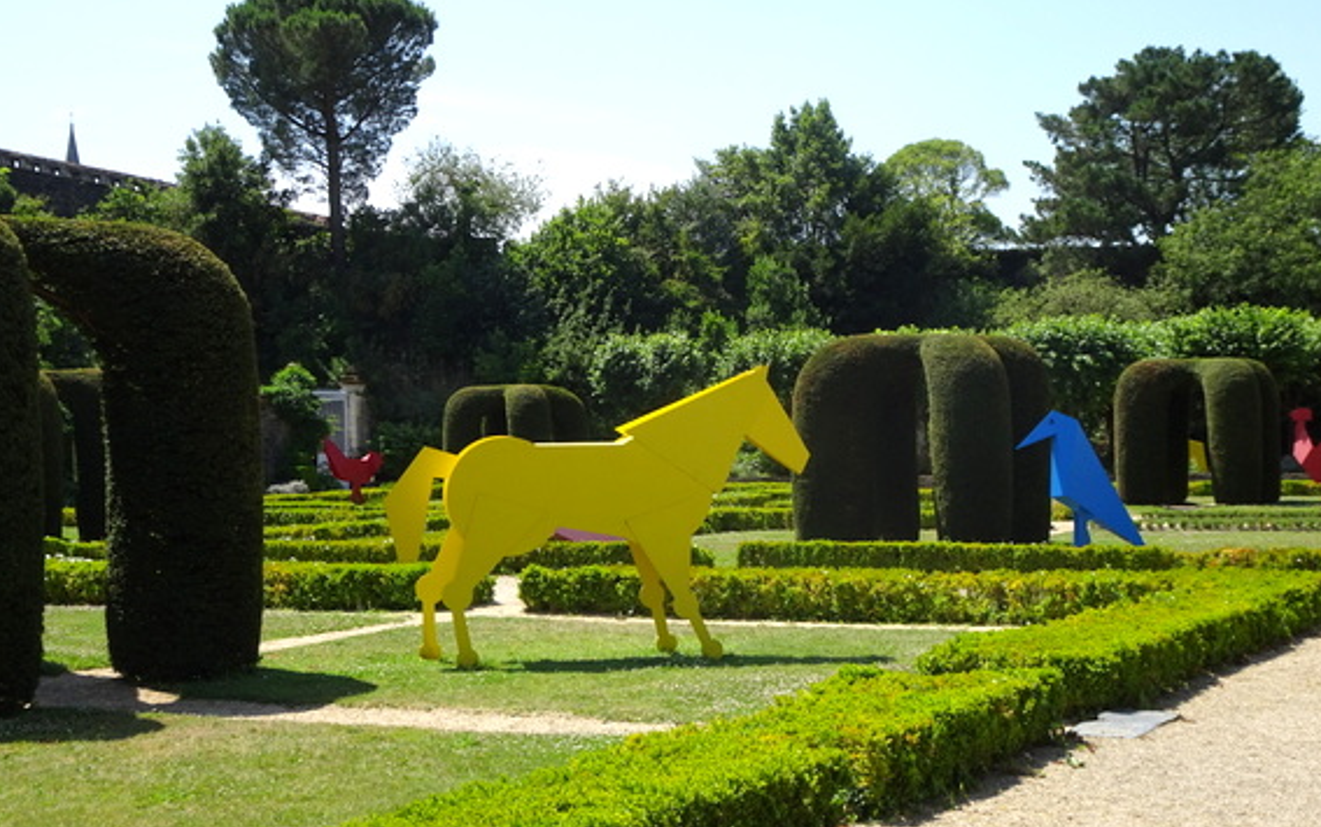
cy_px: 403
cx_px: 671
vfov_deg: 23.6
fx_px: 1981
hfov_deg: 36.9
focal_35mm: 55
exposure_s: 1/500
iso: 80
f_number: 4.5
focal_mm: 7.87
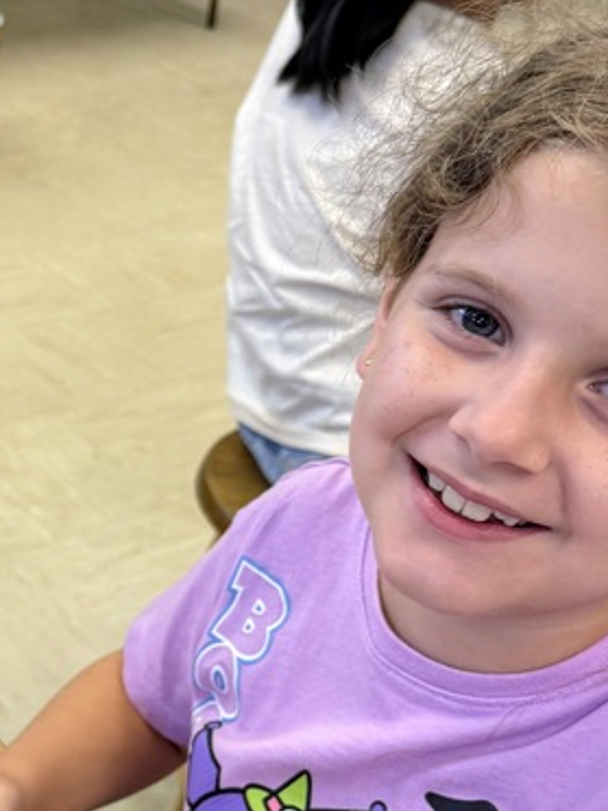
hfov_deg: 21.2
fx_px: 1546
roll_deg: -5.4
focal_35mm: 66
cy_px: 538
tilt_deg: -33.3
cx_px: -57
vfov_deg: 29.2
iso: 100
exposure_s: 1/120
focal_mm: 6.76
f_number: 1.78
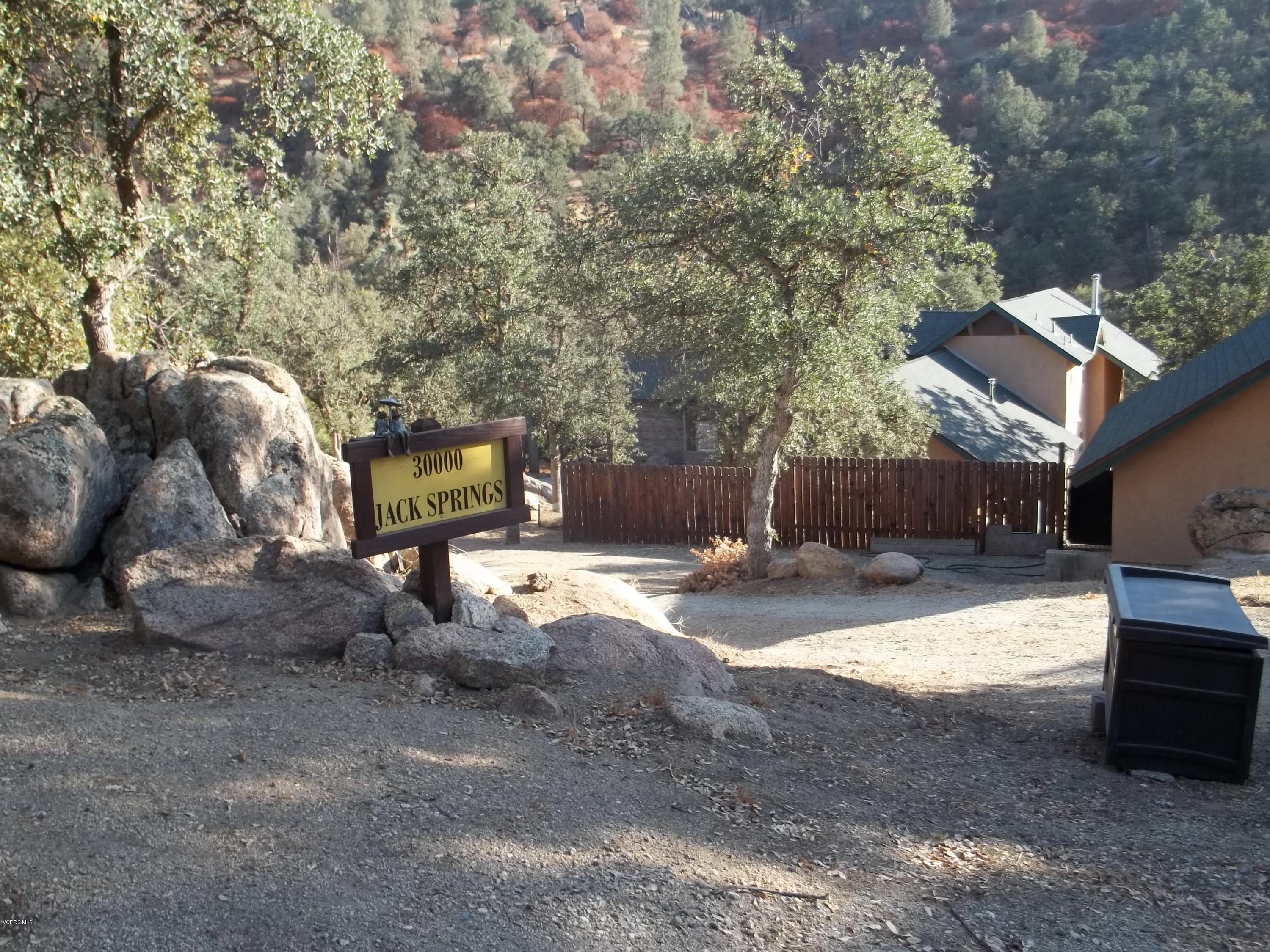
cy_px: 476
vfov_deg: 42.9
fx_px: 1211
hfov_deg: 55.4
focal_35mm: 33
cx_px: 635
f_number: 3.3
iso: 64
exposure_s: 1/160
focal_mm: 5.9
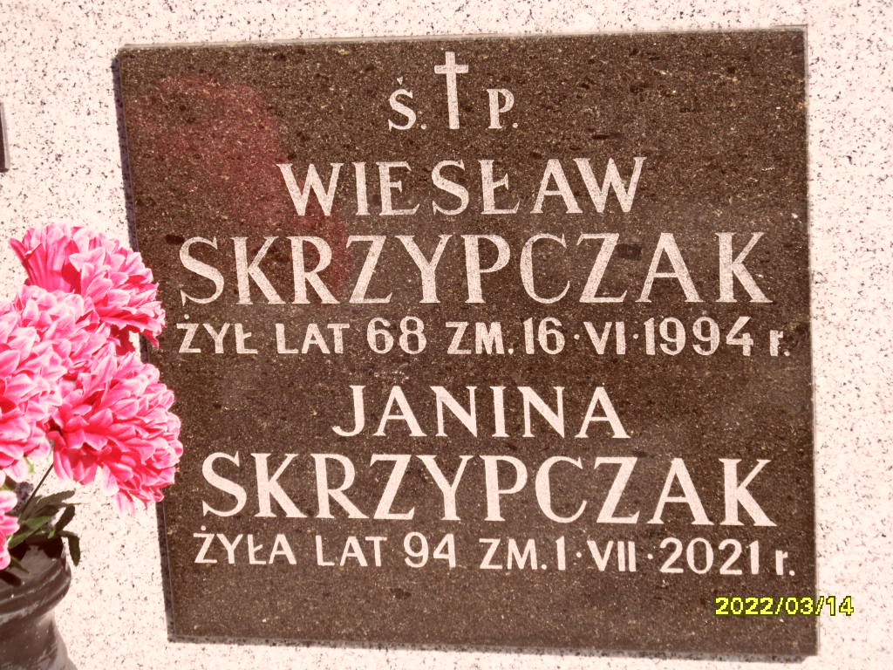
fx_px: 2580
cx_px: 446
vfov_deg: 14.8
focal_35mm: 100
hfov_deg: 19.6
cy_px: 335
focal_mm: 16.3
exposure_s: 1/350
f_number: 4.4
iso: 80
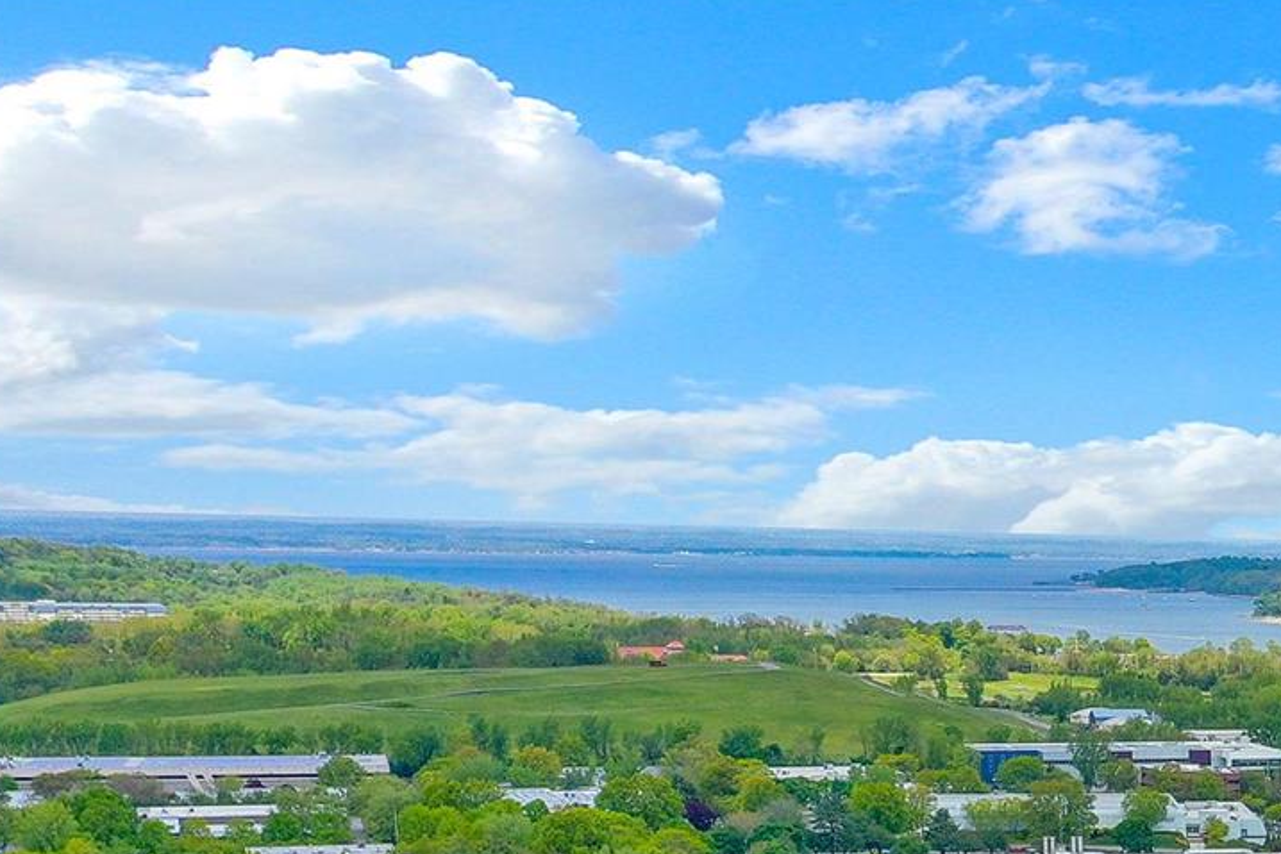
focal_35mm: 80
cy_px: 1201
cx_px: 1747
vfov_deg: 15.9
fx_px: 2846
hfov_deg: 22.2
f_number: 5.6
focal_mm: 10.26
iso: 100
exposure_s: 1/1250
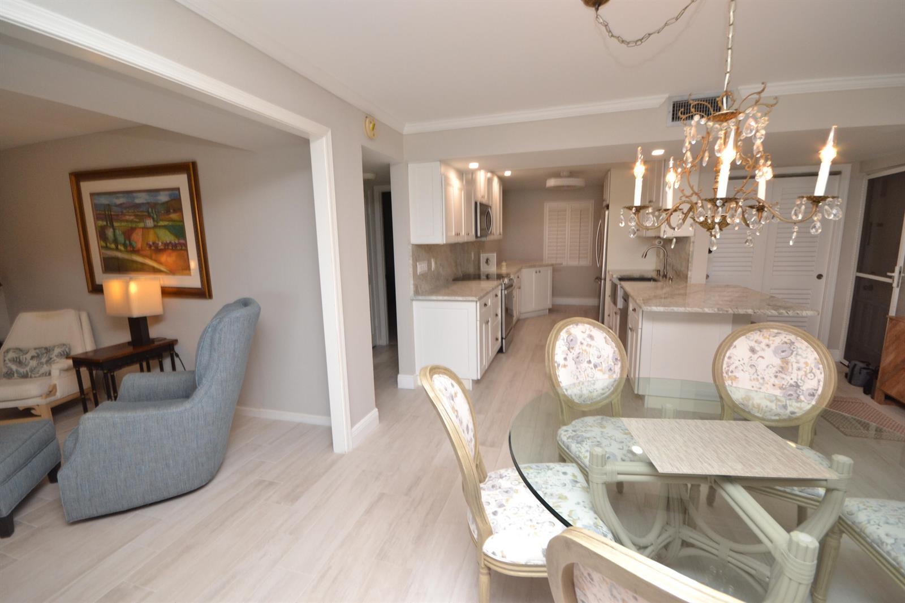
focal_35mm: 15
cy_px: 302
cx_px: 452
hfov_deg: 100.4
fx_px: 377
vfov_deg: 77.3
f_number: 8
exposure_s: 1/60
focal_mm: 10
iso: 800
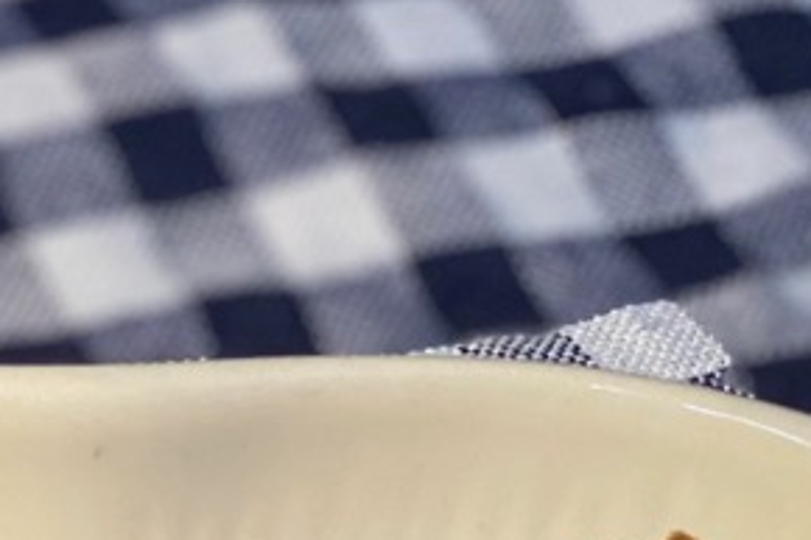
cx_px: -134
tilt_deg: -47.4
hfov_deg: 9.1
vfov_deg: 6.0
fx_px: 5043
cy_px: 876
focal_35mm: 224
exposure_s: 1/120
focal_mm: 6
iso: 160
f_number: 2
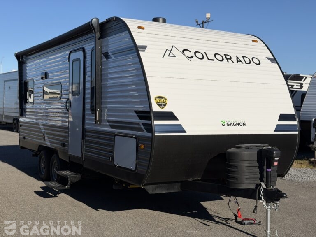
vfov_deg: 30.3
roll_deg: +0.3
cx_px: 158
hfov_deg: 39.7
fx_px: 438
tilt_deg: -1.5
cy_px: 118
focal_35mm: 48
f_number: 1.78
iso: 64
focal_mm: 6.76
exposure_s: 1/16129
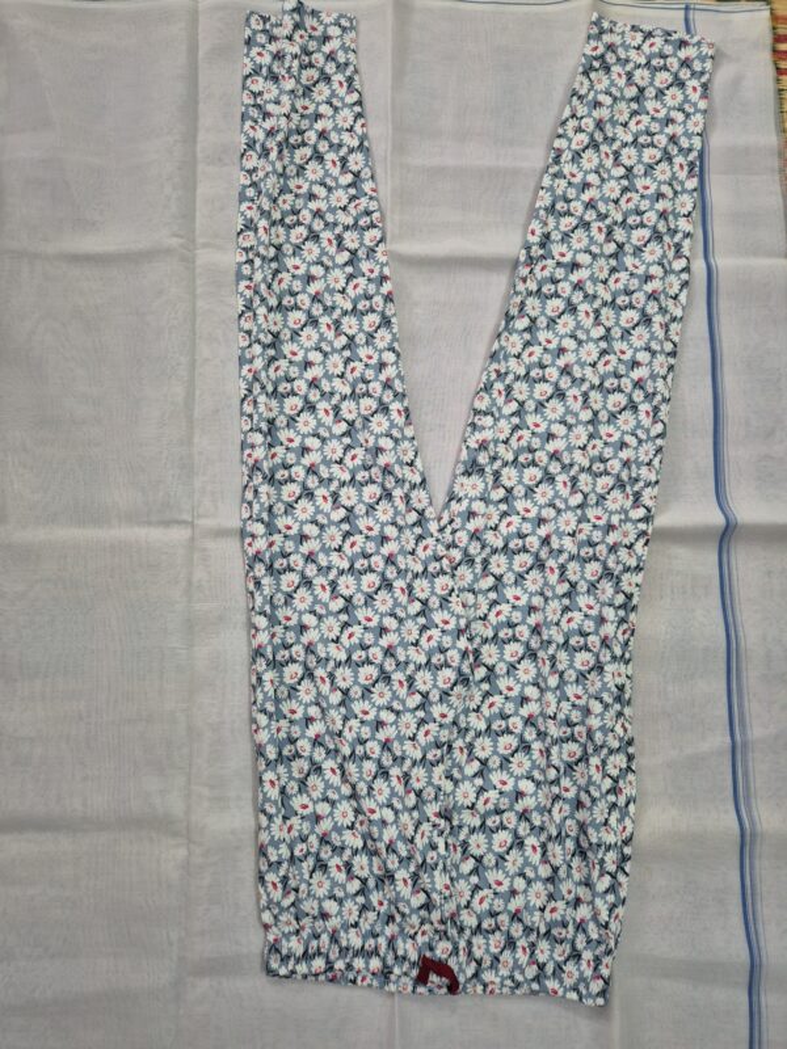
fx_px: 697
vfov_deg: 73.9
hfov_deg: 58.9
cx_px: 394
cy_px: 524
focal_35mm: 23
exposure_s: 1/100
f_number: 1.8
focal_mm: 5.4
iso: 400
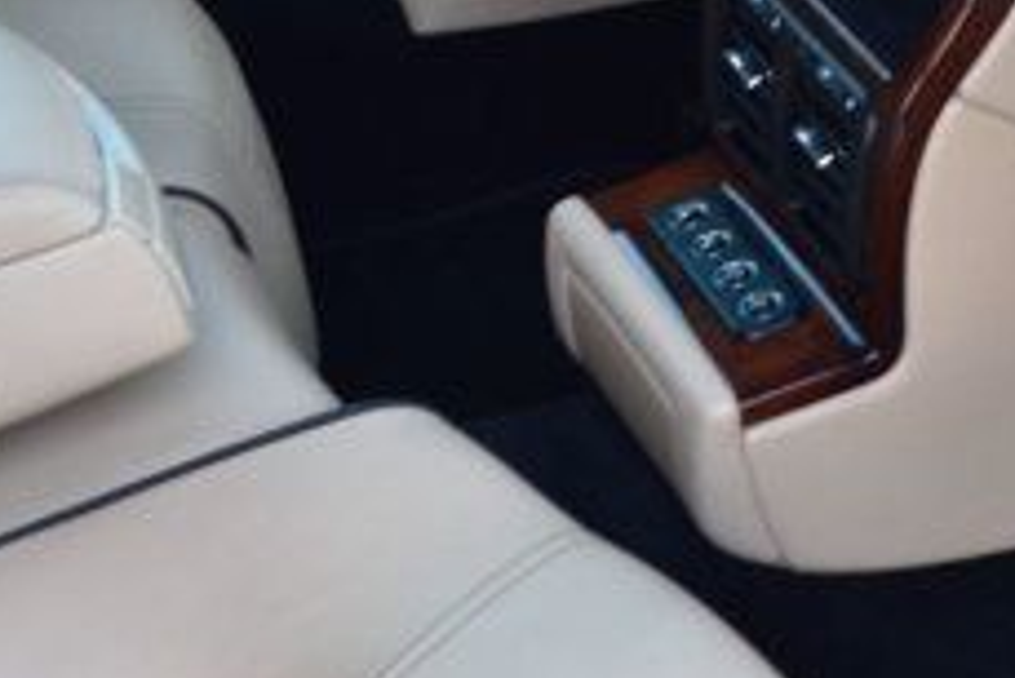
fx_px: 3780
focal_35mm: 134
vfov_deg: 10.1
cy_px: 793
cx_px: 612
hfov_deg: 15.3
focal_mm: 20
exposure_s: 1/20
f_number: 6.3
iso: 400
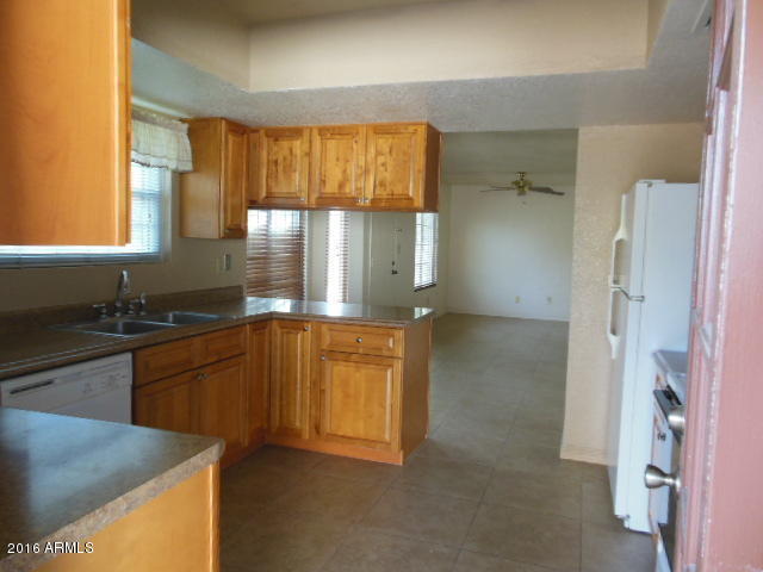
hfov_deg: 69.4
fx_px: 551
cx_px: 382
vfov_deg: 54.9
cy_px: 286
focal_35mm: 25
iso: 250
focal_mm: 4.5
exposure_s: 1/30
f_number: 3.2
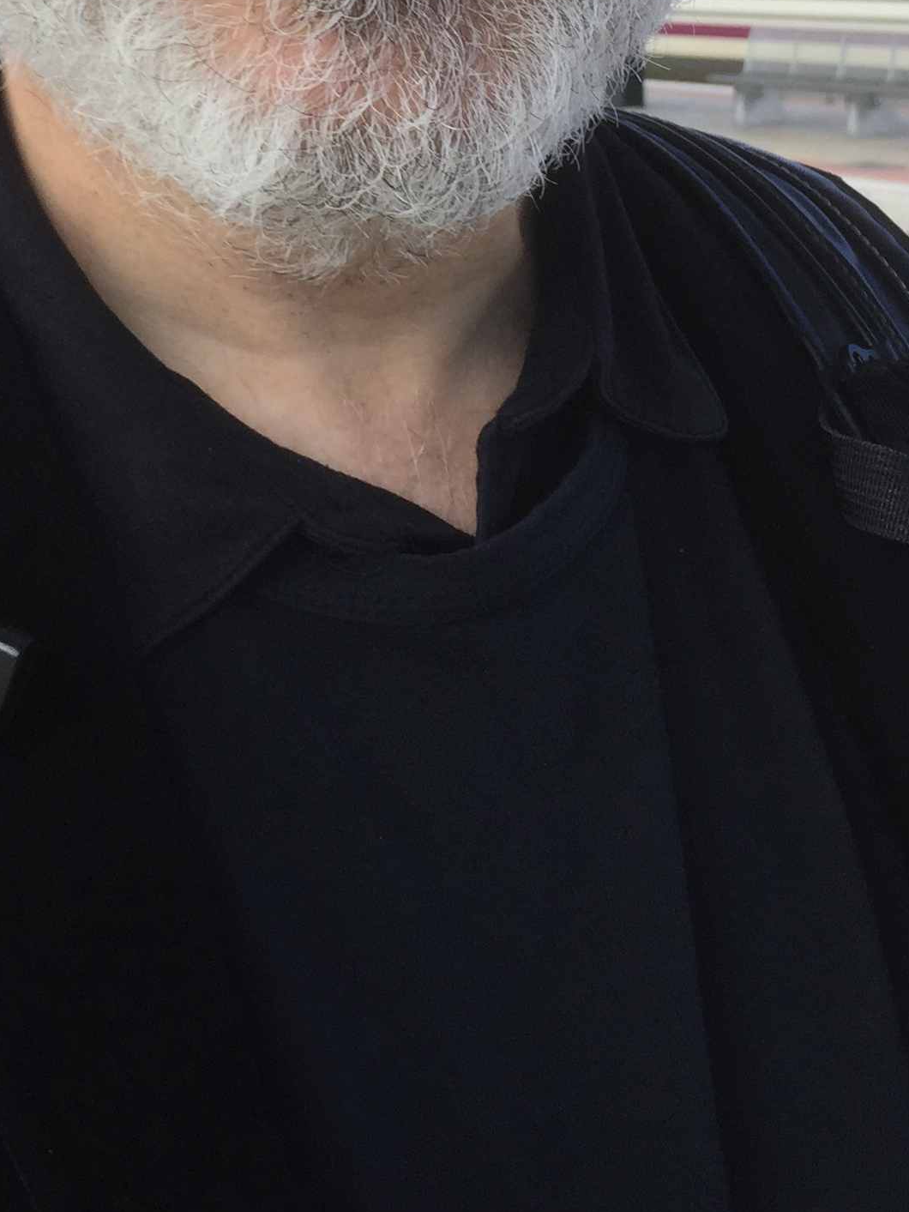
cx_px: 346
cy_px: -149
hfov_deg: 21.9
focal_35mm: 67
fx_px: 2345
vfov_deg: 26.5
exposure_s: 1/350
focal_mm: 4.15
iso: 32
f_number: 2.2
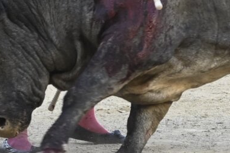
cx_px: 162
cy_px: -43
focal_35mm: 478
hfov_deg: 4.3
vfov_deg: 2.9
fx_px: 3052
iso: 1600
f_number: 4
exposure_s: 1/800
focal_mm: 95
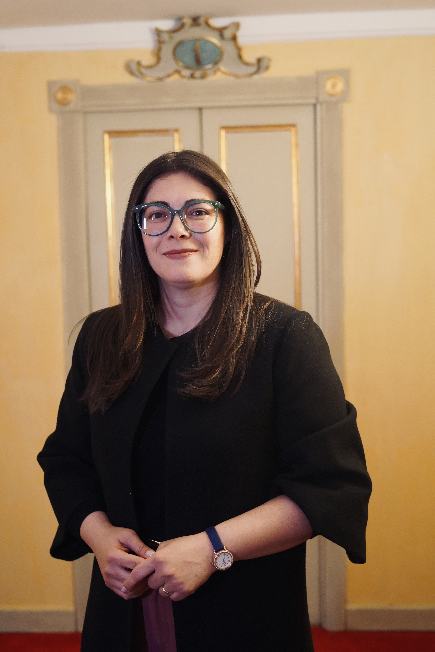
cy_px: 326
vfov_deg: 39.6
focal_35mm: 50
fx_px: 906
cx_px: 218
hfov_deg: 27.0
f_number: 4
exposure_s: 1/160
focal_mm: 50
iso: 10000
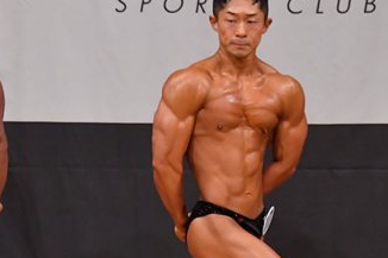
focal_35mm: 677
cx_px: 182
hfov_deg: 3.0
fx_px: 7293
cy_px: 200
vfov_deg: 2.0
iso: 6400
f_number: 5.6
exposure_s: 1/400
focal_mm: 190
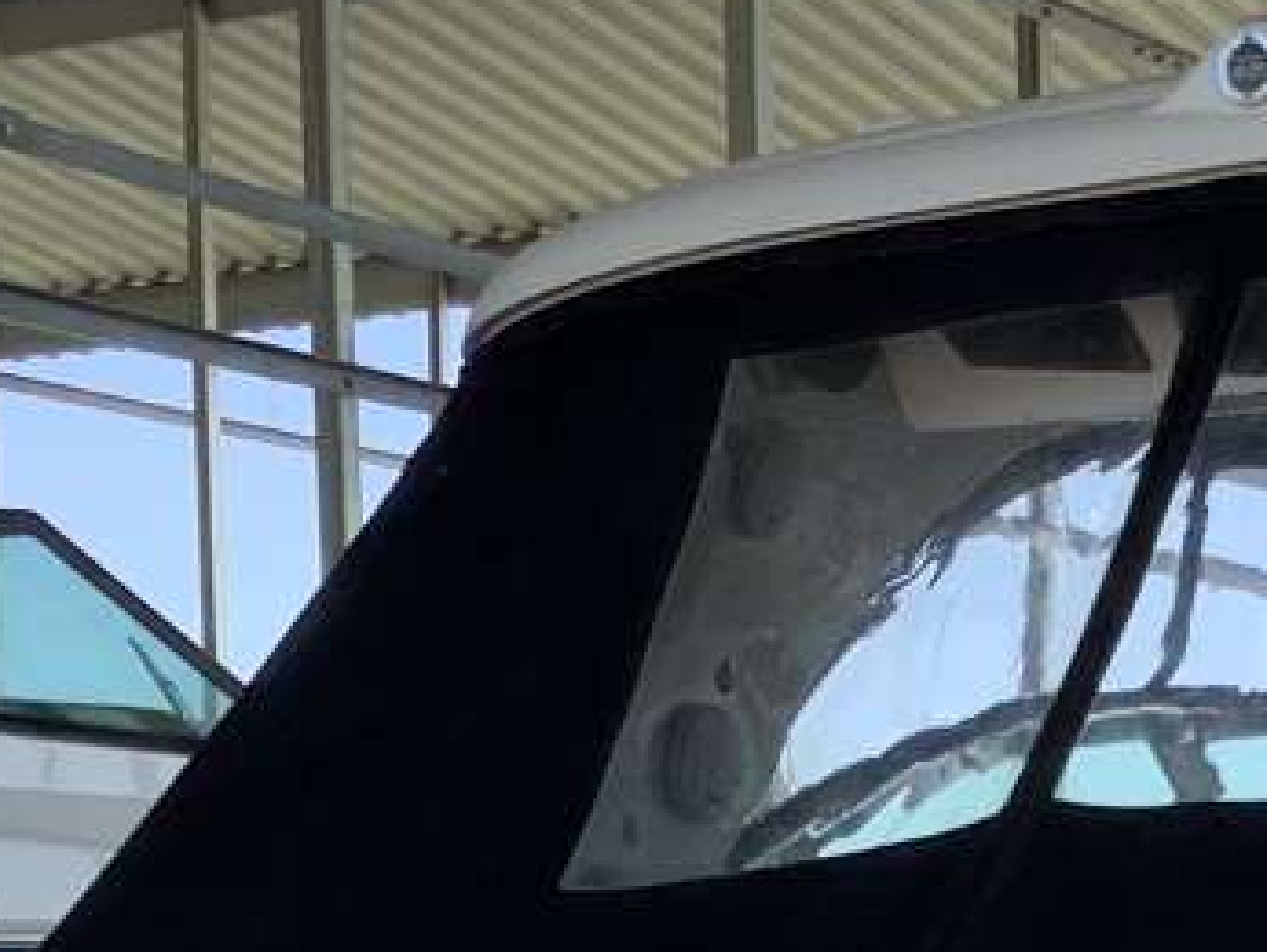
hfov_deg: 15.1
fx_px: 4725
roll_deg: +1.0
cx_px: 1208
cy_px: 1750
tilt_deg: -6.3
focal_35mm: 129
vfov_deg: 10.7
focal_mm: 3.3
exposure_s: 1/244
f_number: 2.4
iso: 25
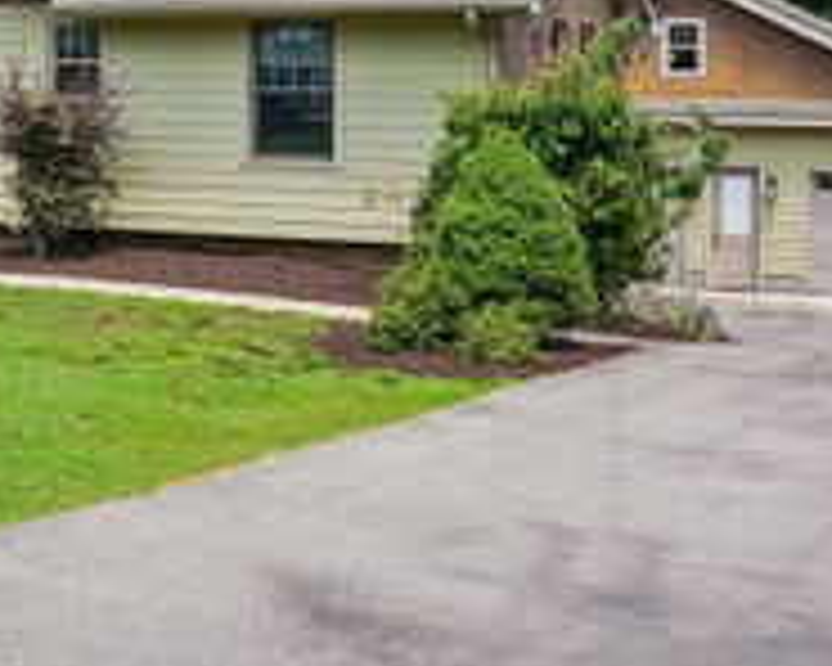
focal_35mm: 68
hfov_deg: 27.2
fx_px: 1675
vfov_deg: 22.2
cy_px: 151
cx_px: 130
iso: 400
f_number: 11
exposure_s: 1/250
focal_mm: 33.5
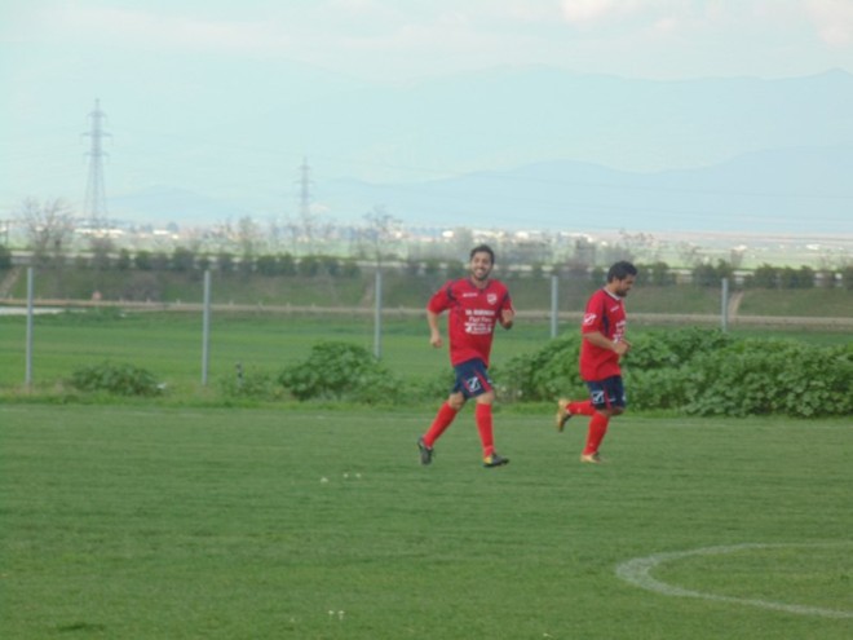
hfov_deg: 7.1
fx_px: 6900
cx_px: 426
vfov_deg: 5.3
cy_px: 320
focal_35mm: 280
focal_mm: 50.1
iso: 80
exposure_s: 1/200
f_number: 5.8
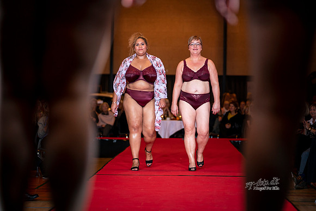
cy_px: 106
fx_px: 975
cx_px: 158
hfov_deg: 18.4
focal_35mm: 111
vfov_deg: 12.3
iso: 2000
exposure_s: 1/200
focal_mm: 111
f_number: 2.8
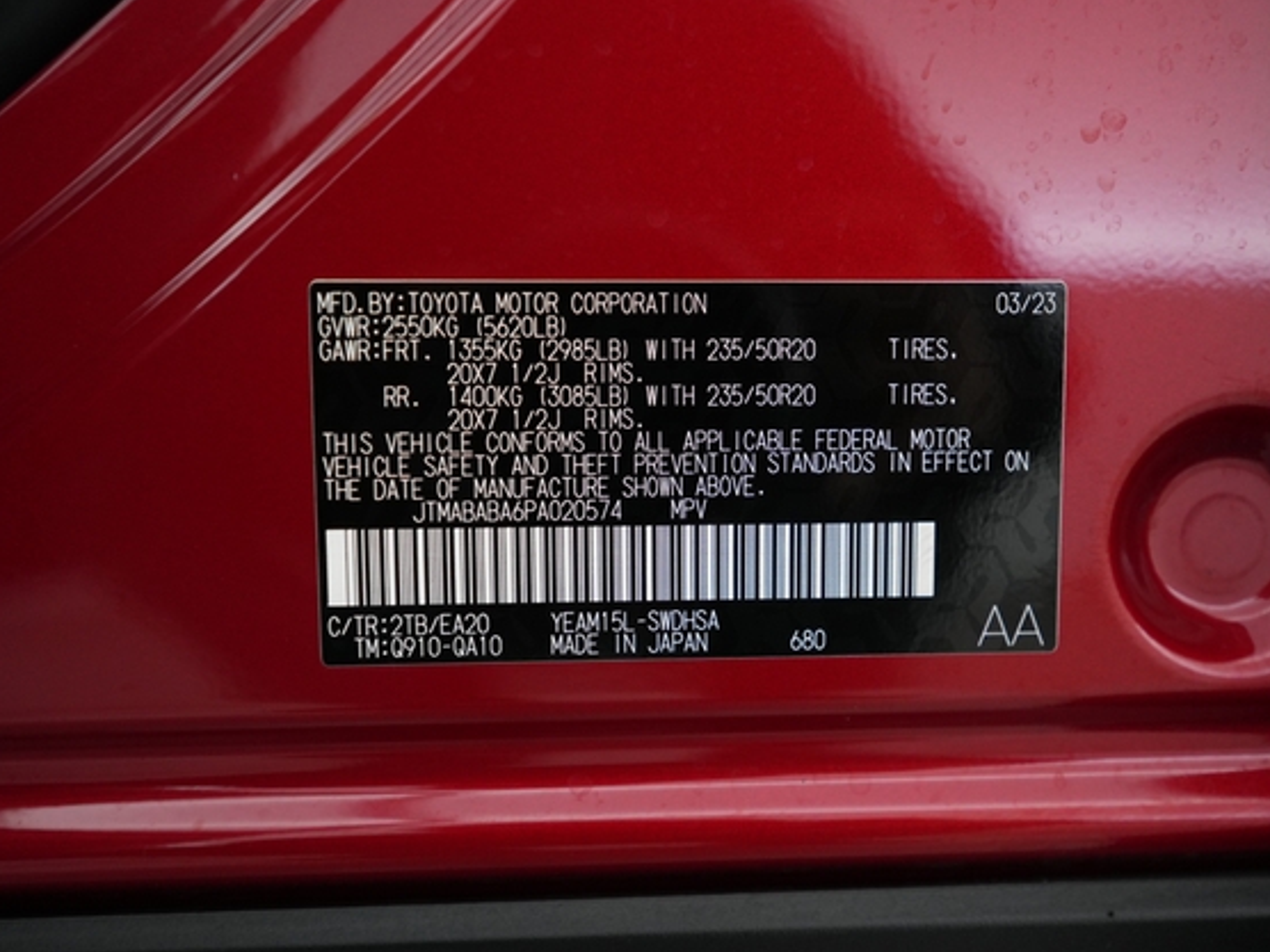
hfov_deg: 58.2
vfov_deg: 45.4
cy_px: 473
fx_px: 1137
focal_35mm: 31
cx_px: 697
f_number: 2.8
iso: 2000
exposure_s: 1/60
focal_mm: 28
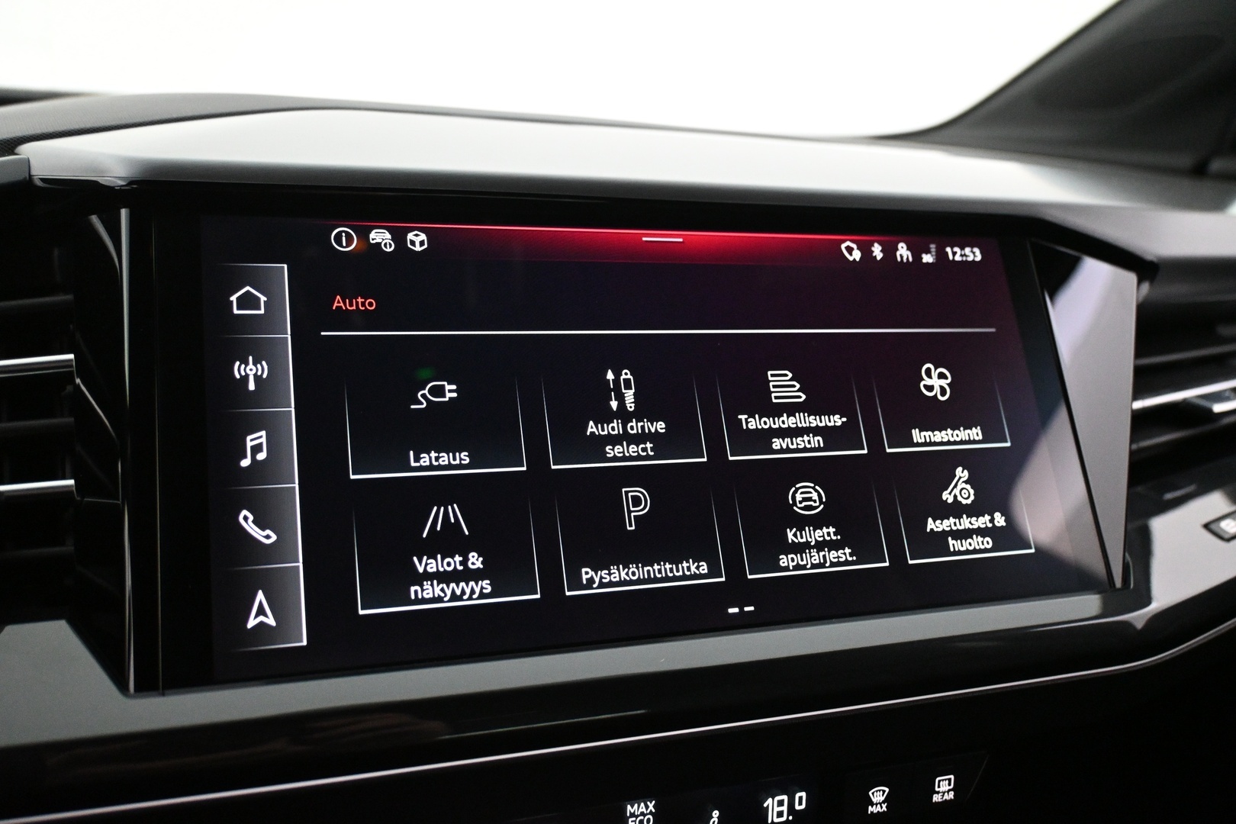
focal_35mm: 32
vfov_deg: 41.7
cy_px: 412
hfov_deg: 59.5
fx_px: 1081
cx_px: 618
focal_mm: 21
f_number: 4
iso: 4000
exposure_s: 1/80
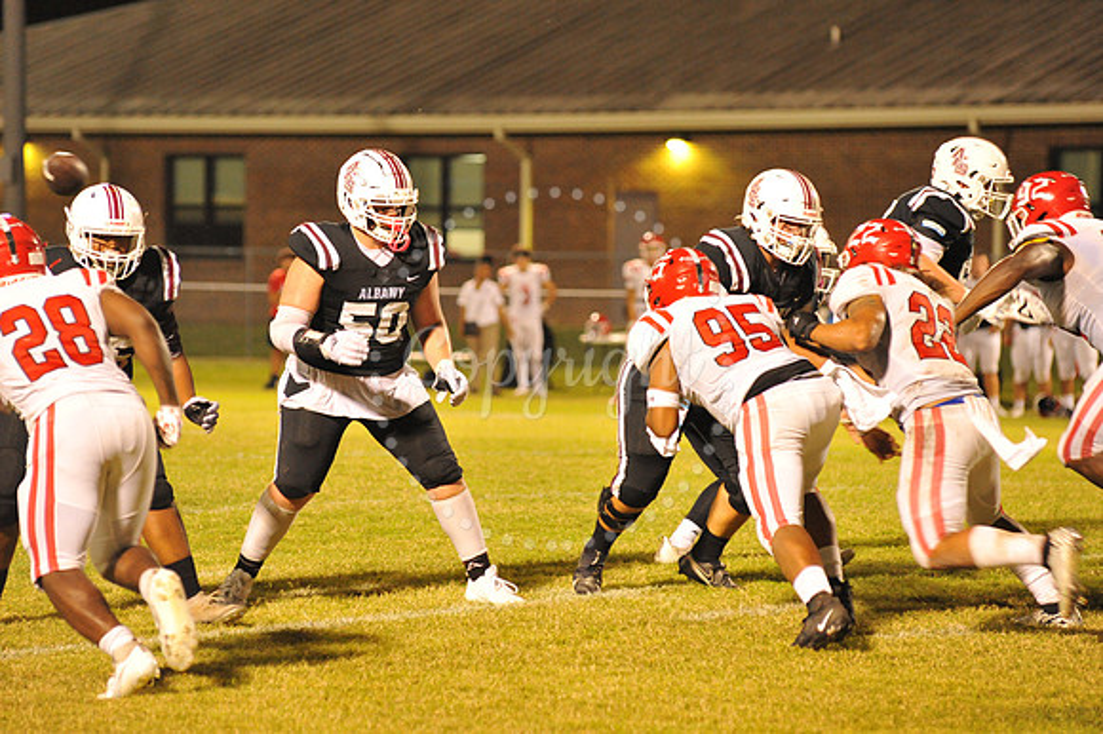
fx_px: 6124
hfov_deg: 10.3
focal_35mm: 200
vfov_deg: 6.9
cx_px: 552
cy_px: 367
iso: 5000
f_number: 5
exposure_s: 1/160
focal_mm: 200
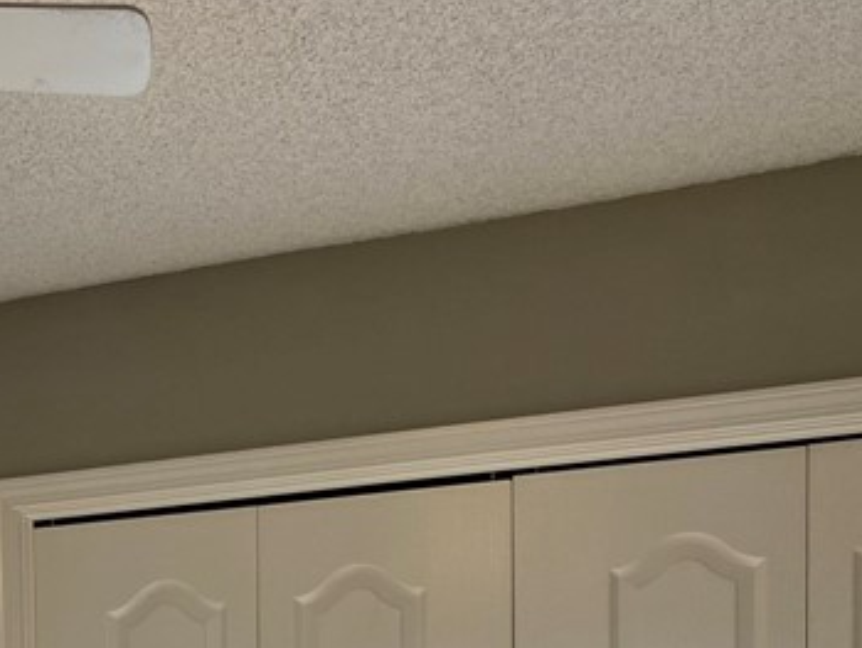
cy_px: 926
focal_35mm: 76
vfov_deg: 17.7
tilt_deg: -4.5
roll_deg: +1.3
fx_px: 1894
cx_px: -42
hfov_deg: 24.2
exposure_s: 1/147
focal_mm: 4.25
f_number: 1.8
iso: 32
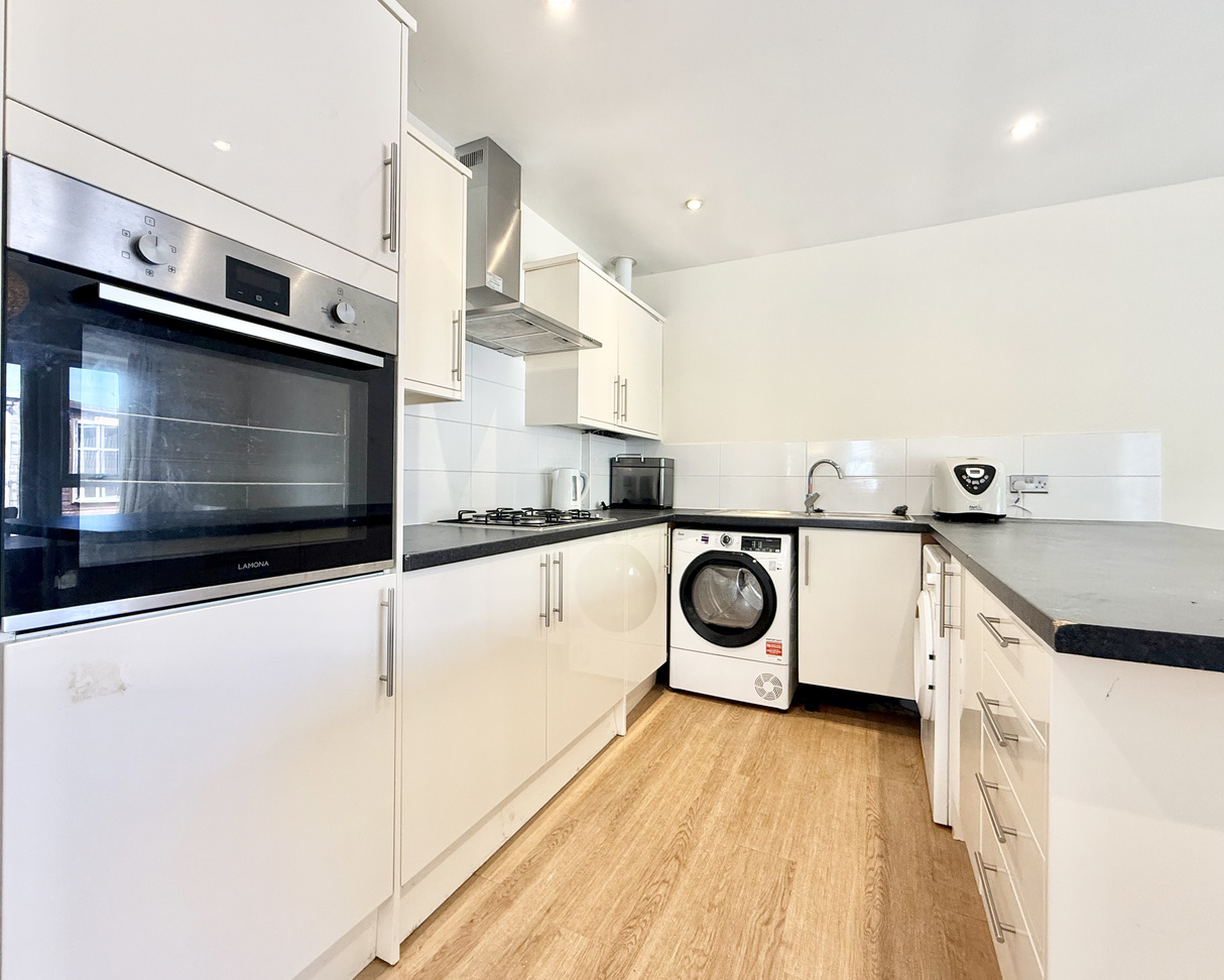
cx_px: 621
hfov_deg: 96.8
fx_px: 544
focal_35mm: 15
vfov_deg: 84.1
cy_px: 485
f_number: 2.2
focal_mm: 2.22
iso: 160
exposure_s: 1/99
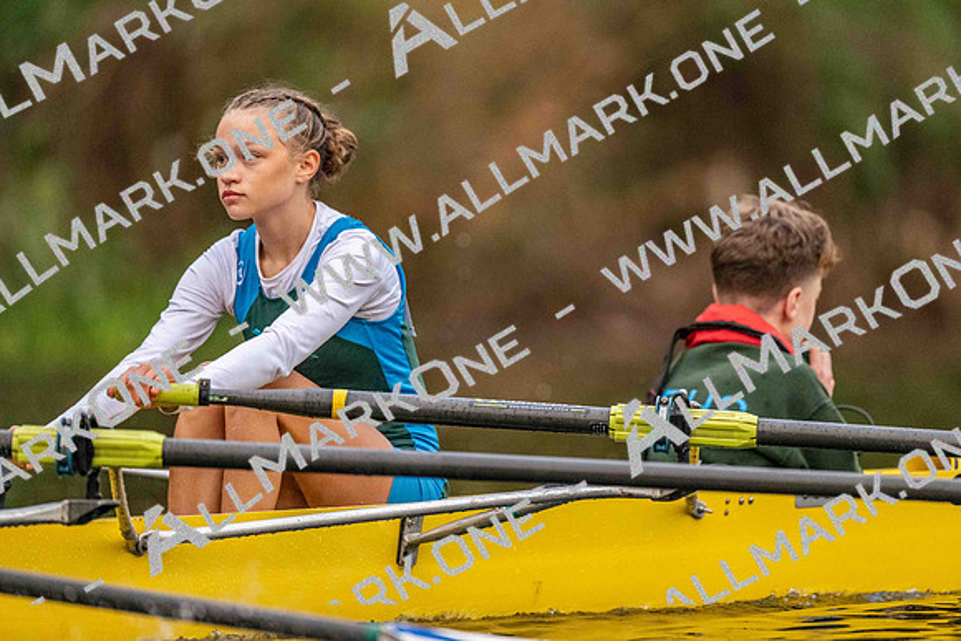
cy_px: 320
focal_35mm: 600
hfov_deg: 3.4
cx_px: 480
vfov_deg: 2.3
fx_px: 16020
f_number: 4
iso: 7200
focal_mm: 600
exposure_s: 1/2500
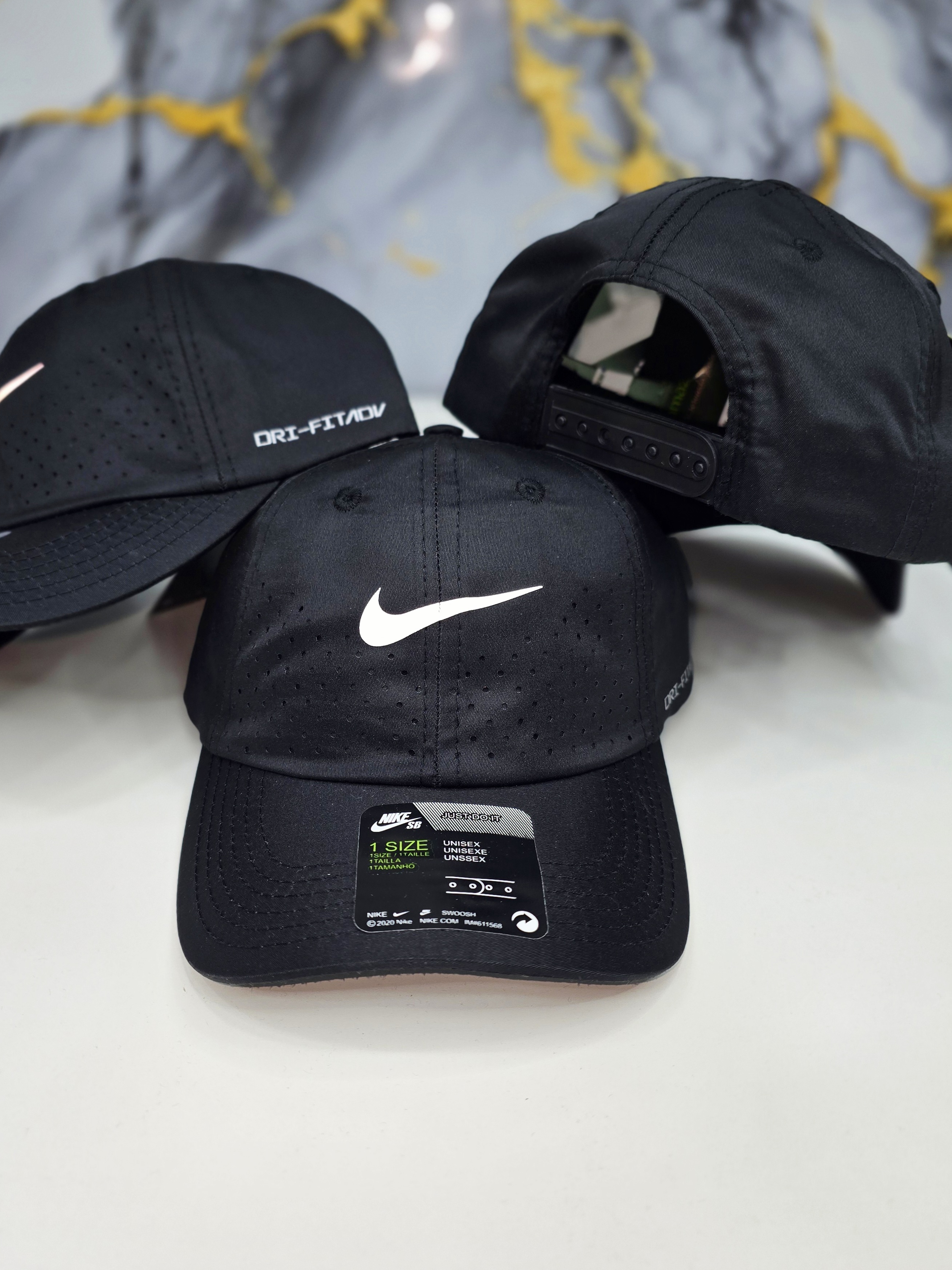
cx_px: 452
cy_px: 634
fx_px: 953
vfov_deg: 67.3
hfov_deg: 53.0
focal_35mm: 26
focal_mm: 6.3
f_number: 1.7
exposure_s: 1/101
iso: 80
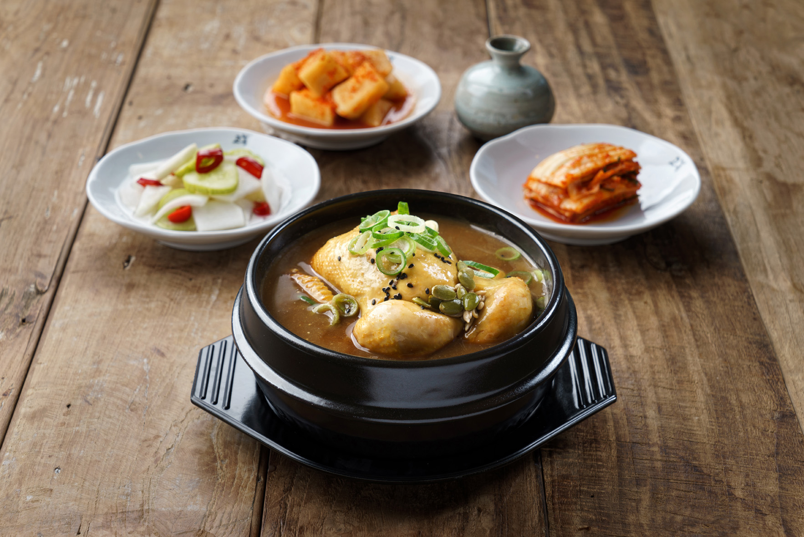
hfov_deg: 28.8
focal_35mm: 70
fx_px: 1564
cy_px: 268
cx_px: 402
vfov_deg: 19.5
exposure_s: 1/125
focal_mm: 70
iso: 160
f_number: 9
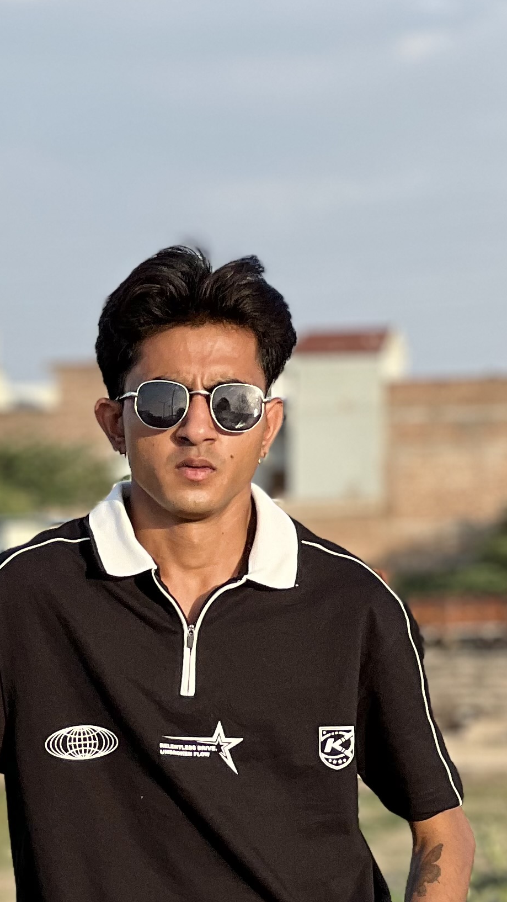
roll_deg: +0.8
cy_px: 1089
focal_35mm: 207
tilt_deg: -3.6
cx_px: -165
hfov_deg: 5.8
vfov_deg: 10.2
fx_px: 4948
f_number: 2.8
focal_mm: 9
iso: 32
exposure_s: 1/531
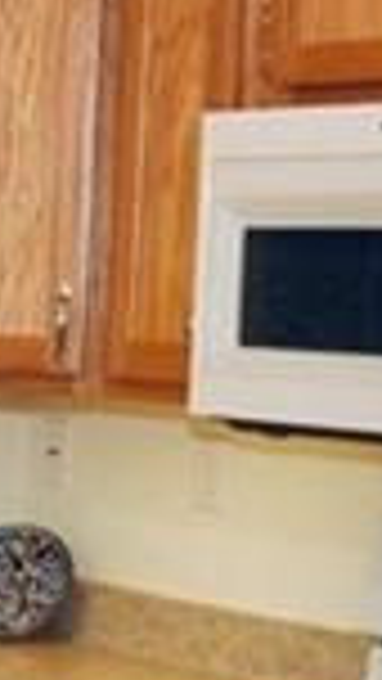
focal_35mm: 149
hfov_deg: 7.8
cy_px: 399
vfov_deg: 14.4
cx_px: -360
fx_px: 2682
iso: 400
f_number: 5.6
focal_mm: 14
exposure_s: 1/125
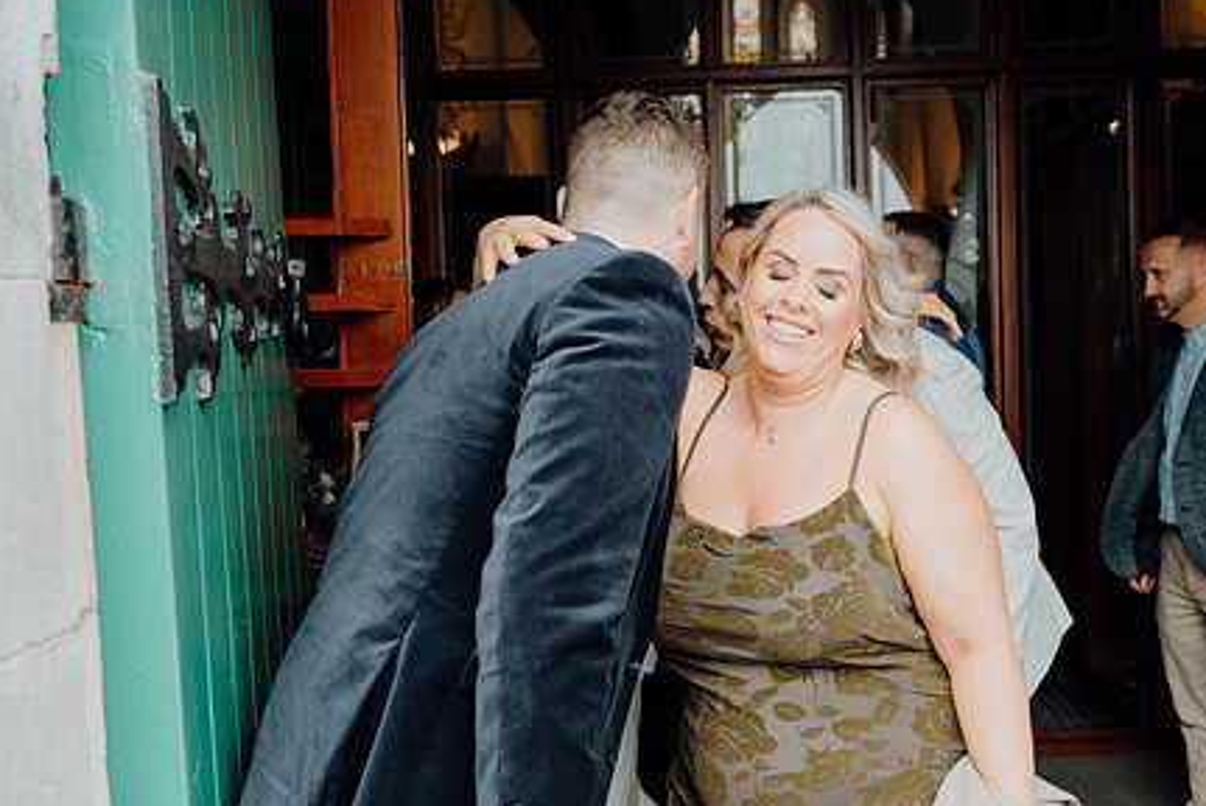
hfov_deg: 49.1
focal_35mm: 39
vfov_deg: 34.3
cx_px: 739
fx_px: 1307
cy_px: 418
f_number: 3.5
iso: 250
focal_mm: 29
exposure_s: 1/200
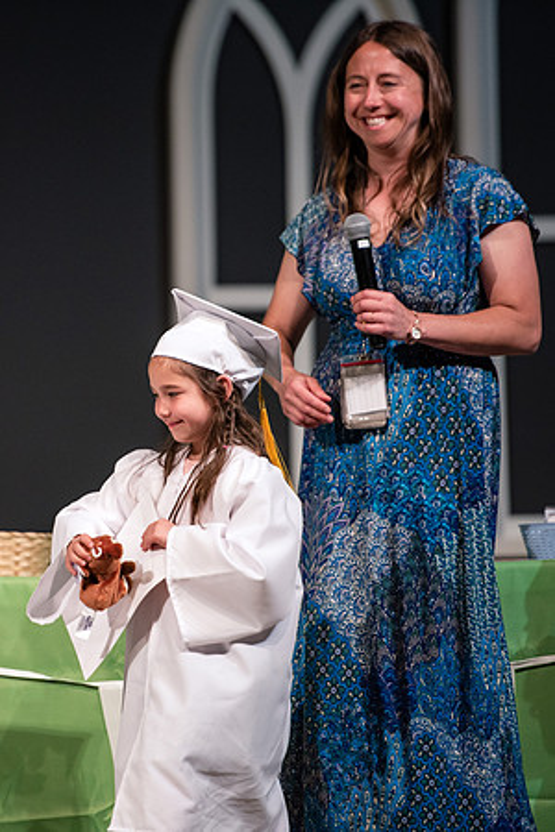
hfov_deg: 4.6
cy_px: 416
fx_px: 6931
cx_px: 141
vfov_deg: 6.9
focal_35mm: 300
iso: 500
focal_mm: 200
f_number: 2.8
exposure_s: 1/400
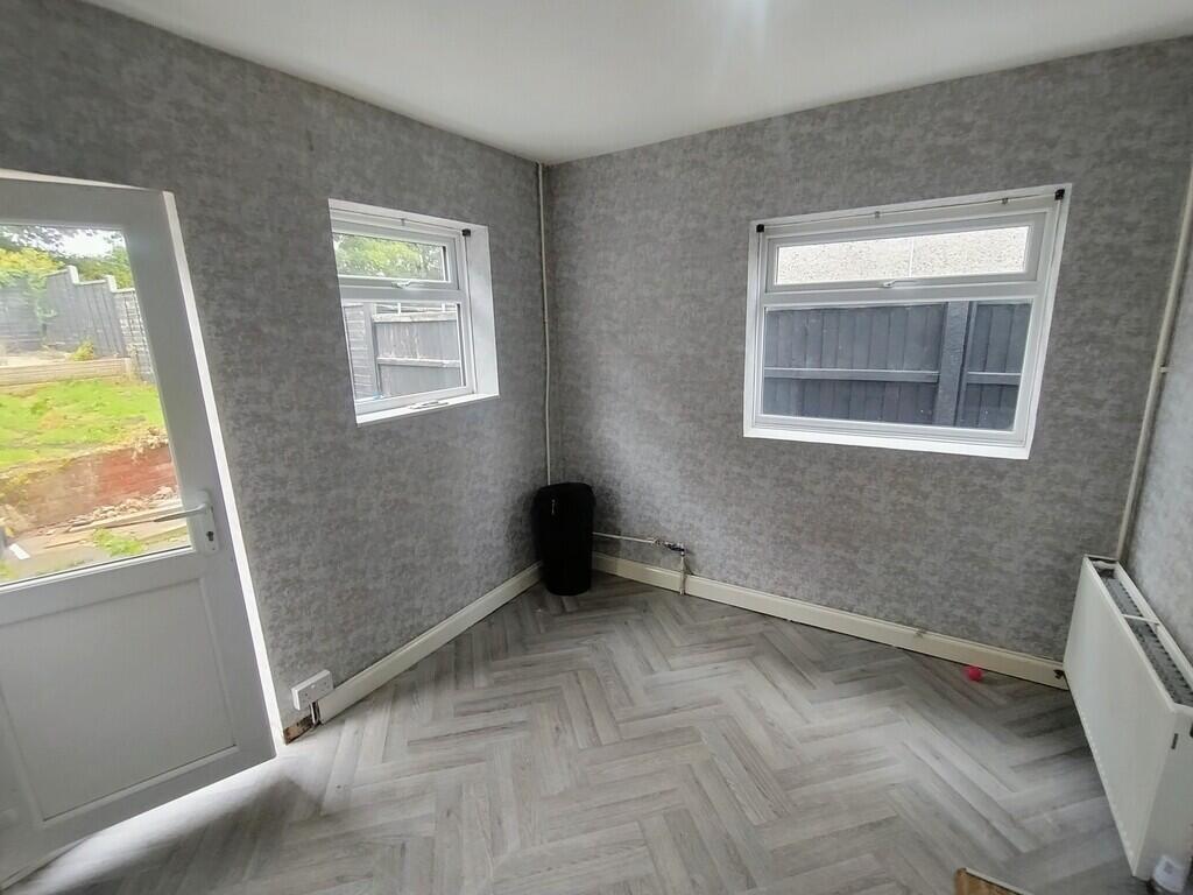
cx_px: 596
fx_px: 551
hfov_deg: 94.5
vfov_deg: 78.1
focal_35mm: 16
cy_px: 448
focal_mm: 1.66
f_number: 2.2
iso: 102
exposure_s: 1/25
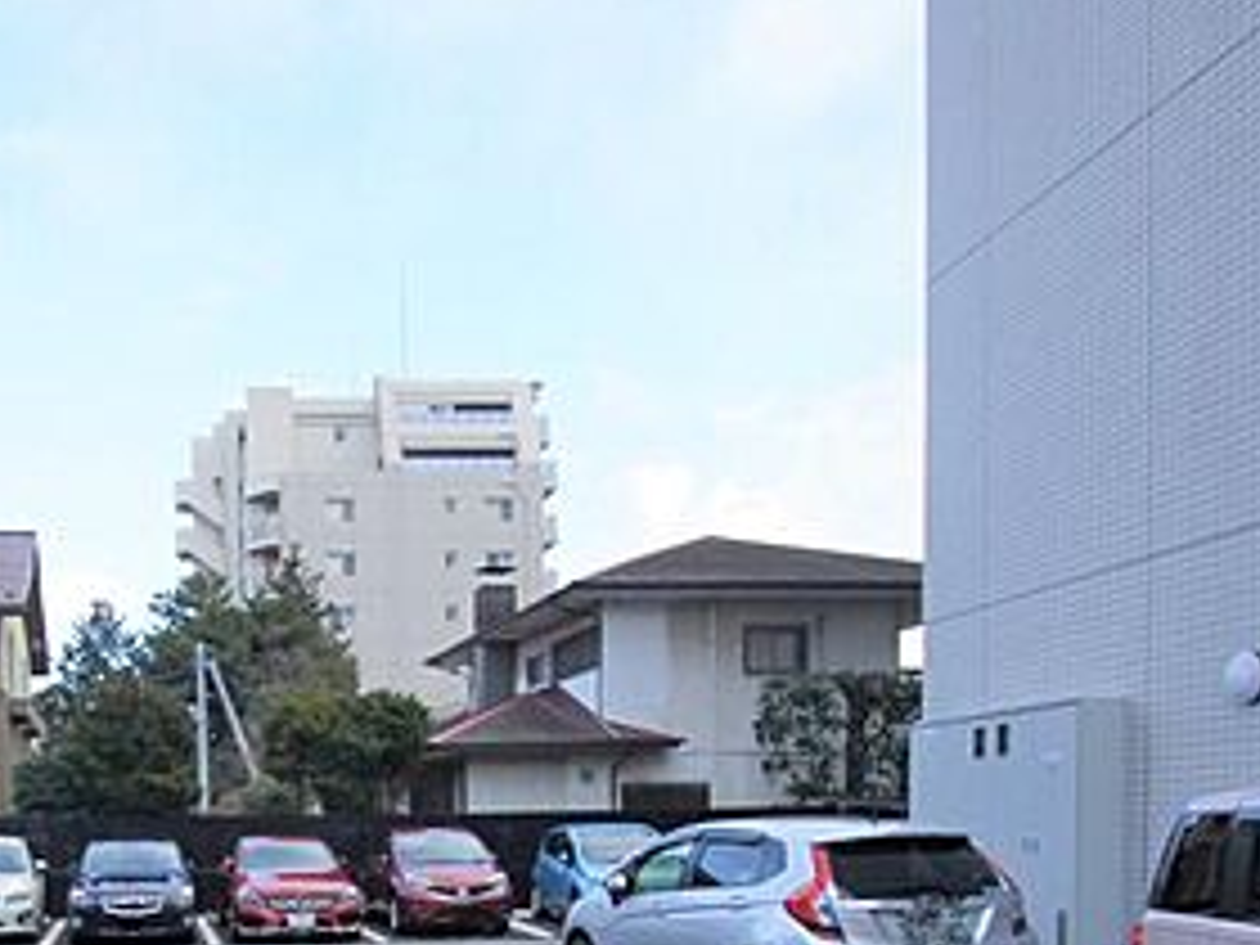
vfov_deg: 39.7
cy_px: 860
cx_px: 284
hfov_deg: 52.4
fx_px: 1201
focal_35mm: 33
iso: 100
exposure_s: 1/100
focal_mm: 10
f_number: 6.3
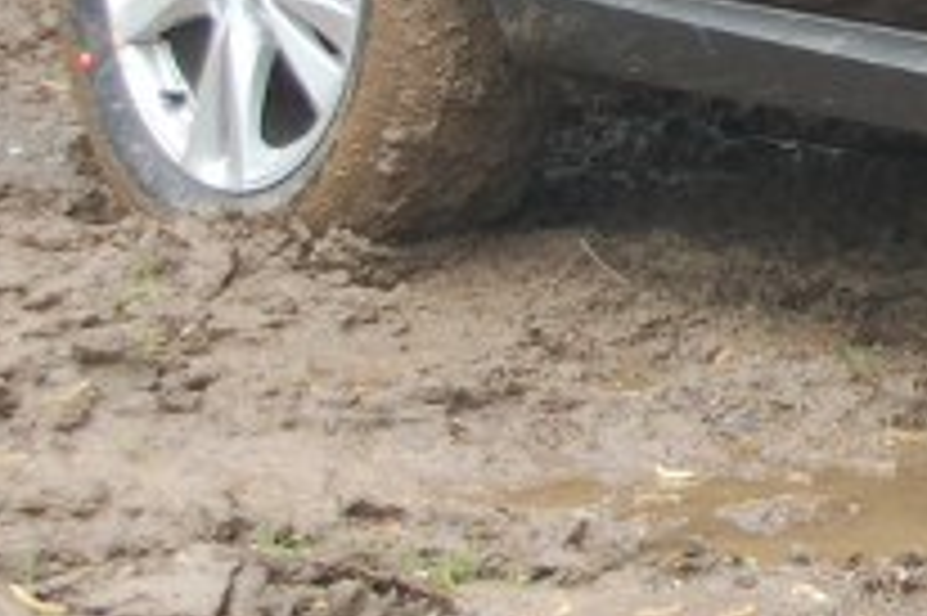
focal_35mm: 254
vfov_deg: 5.4
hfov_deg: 7.8
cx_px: 1768
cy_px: -321
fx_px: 6535
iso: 280
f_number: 5.6
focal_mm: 34
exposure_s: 1/125
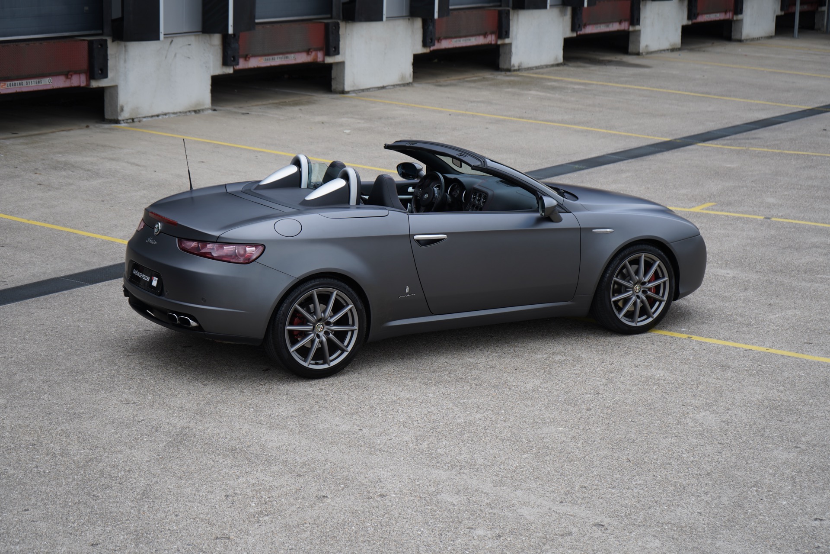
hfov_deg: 28.8
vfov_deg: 19.5
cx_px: 415
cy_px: 277
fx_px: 1614
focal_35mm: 70
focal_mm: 70
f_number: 5.6
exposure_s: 1/160
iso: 100
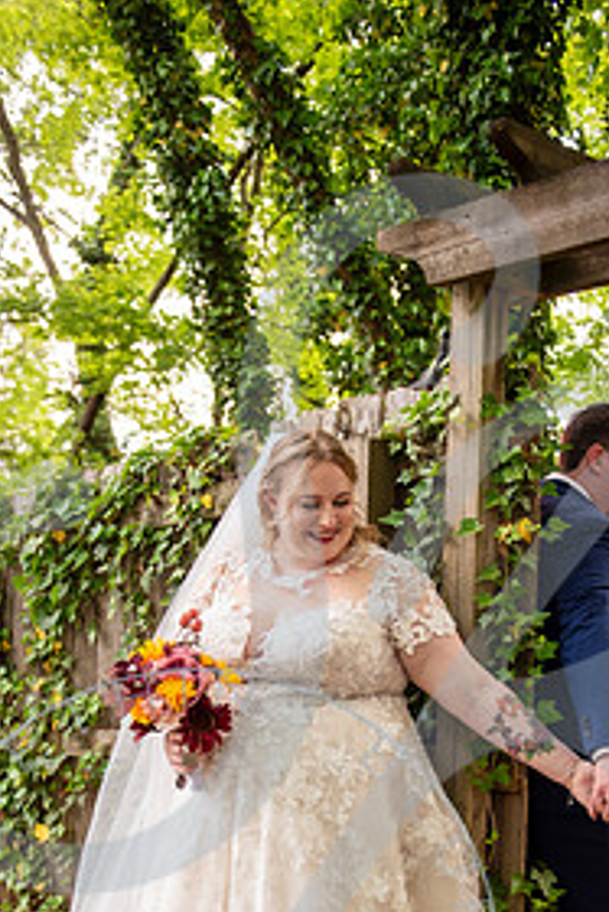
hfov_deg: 29.9
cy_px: 723
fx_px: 1140
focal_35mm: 45
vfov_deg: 41.8
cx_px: 345
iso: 400
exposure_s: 1/200
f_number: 2.8
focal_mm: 28
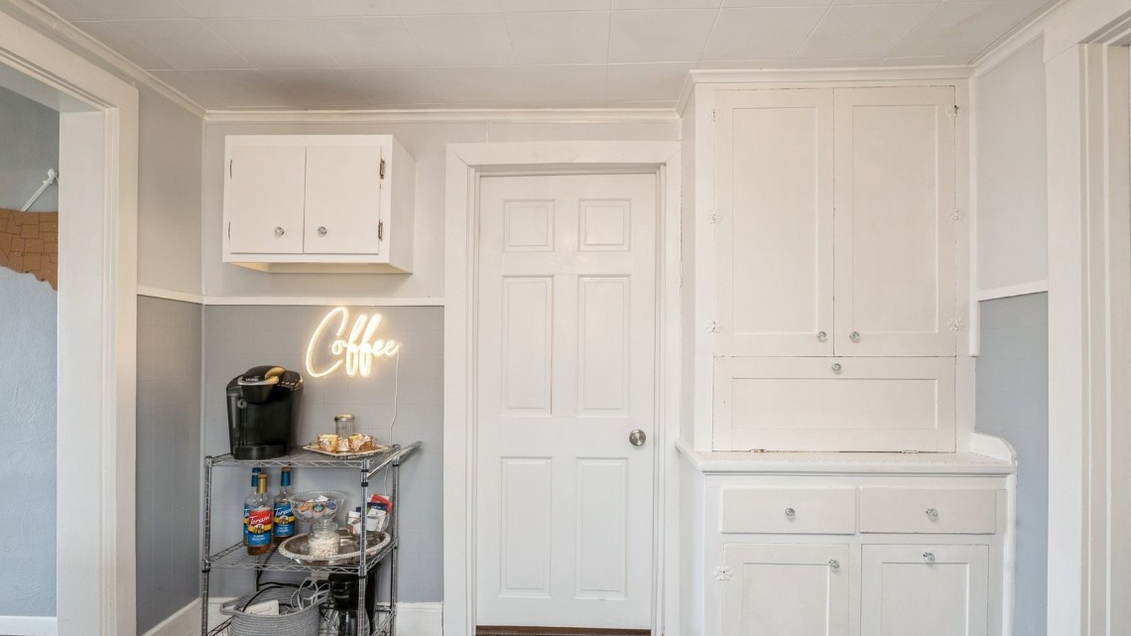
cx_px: 563
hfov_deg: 92.7
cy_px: 359
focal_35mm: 18
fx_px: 540
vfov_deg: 60.8
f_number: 8
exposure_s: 1/6
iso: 200
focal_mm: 17
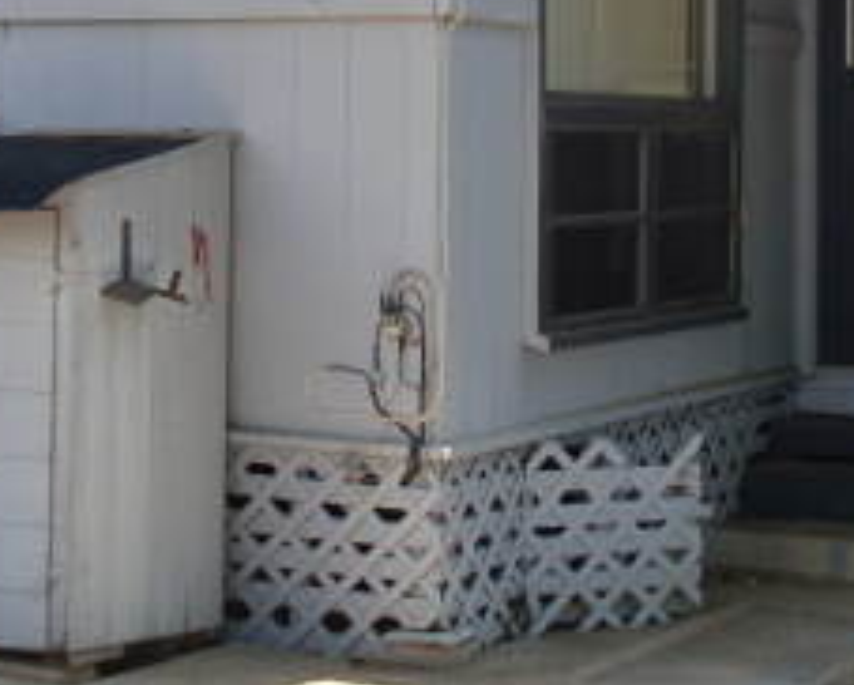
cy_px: 30
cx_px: 546
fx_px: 2504
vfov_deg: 15.3
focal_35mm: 99
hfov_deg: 19.3
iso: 64
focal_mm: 6.3
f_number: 2.8
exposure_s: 1/400
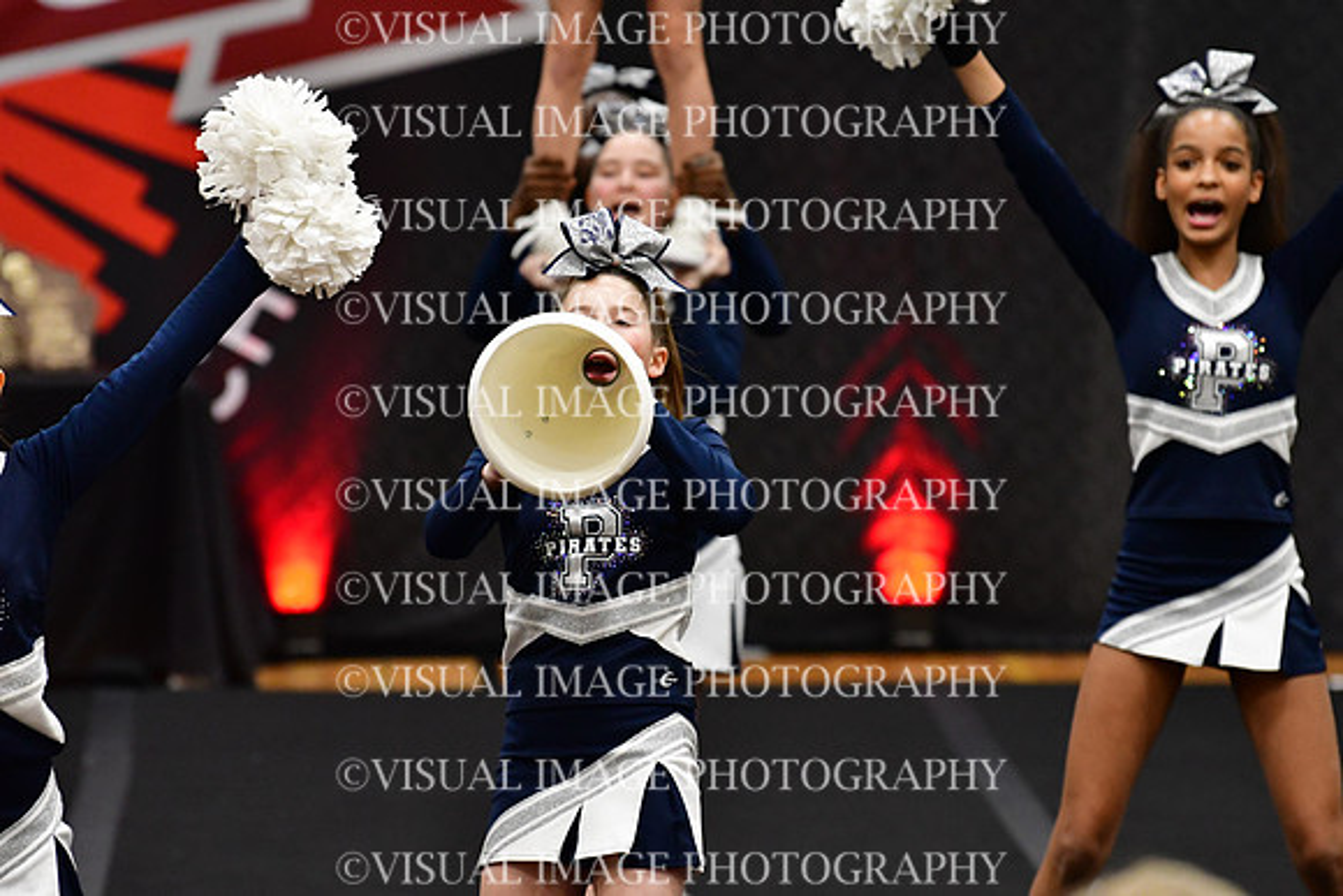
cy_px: 448
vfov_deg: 4.6
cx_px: 672
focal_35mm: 300
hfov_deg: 6.9
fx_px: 11194
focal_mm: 200
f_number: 3.5
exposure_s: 1/500
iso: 4000
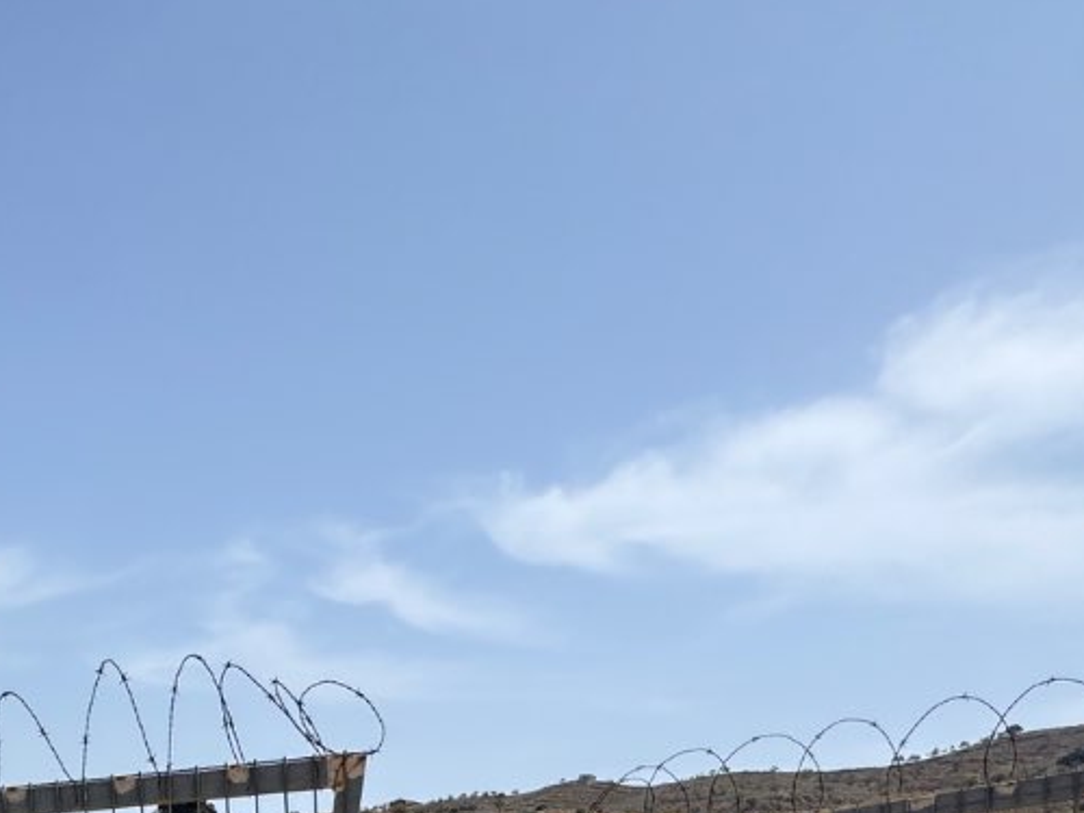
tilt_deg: -10.5
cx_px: 72
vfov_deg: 26.1
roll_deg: -4.6
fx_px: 1315
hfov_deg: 40.7
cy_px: 1196
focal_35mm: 42
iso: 40
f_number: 2.2
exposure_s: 1/2083
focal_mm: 2.22
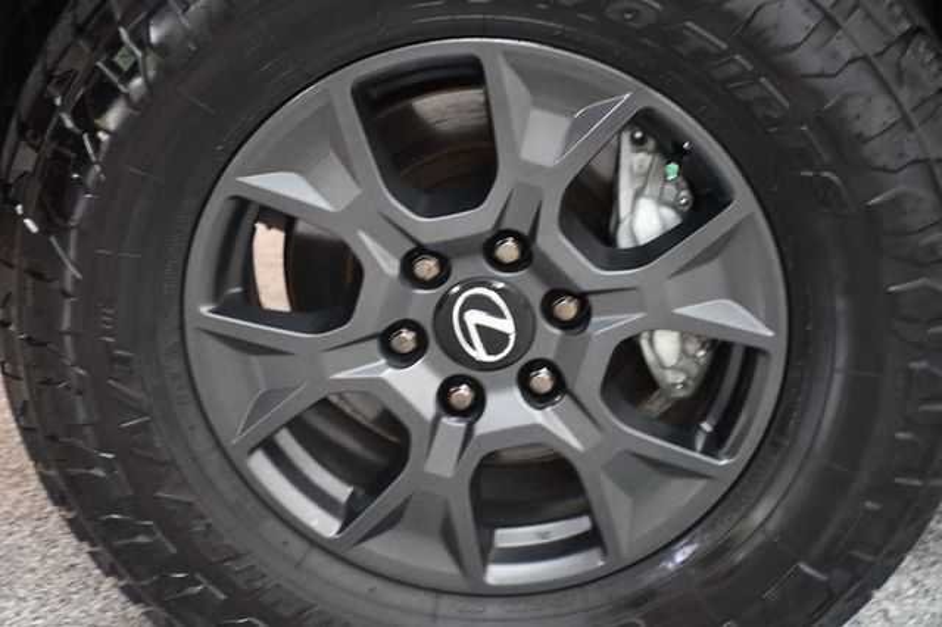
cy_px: 314
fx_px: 2432
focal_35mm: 93
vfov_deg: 14.7
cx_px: 471
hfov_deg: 21.9
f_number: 5
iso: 6400
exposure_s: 1/60
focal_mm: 62
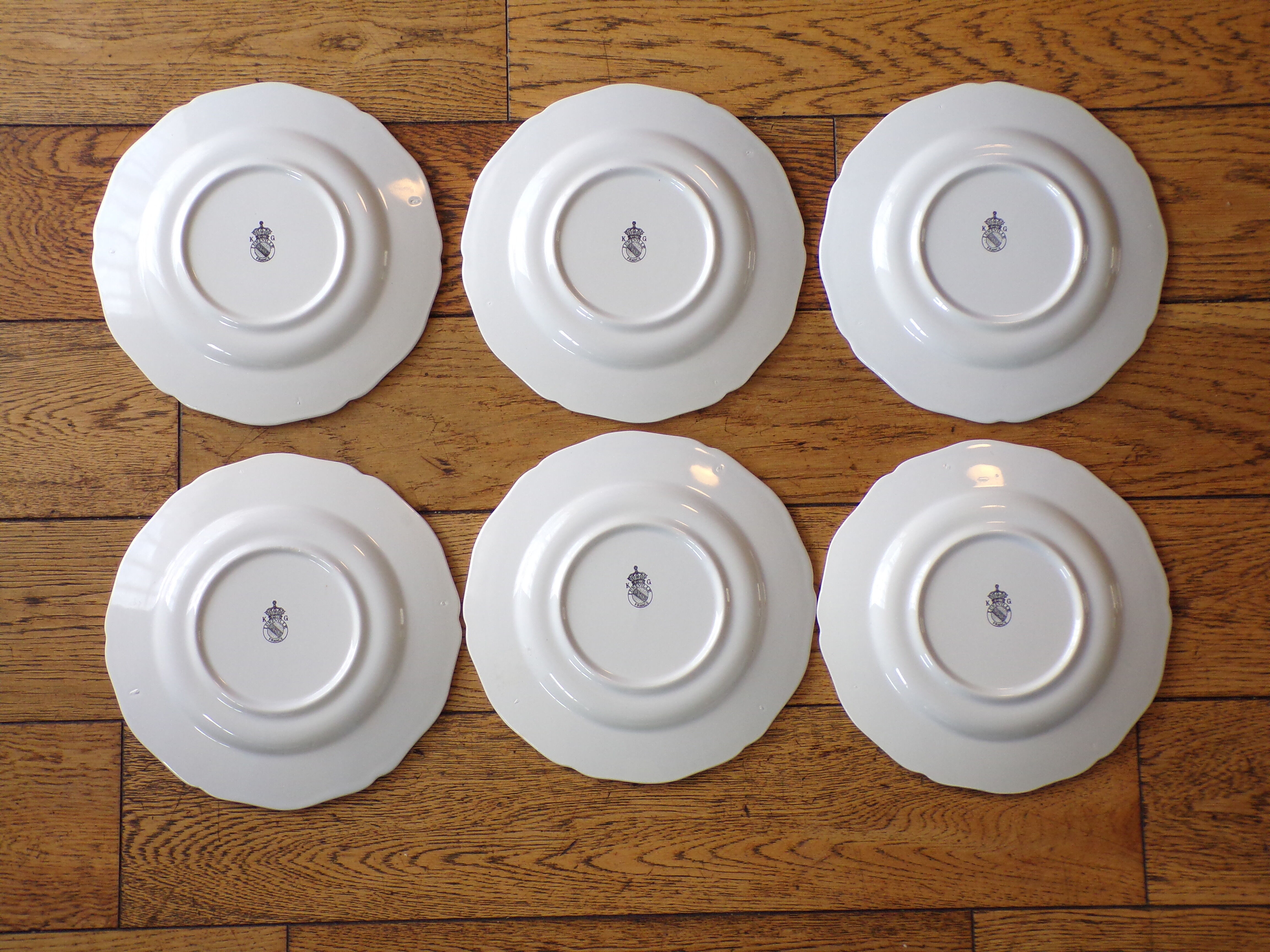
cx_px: 635
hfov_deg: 38.9
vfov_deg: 29.7
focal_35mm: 49
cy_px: 476
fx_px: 1798
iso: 186
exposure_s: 1/34
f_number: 3.5
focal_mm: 8.7
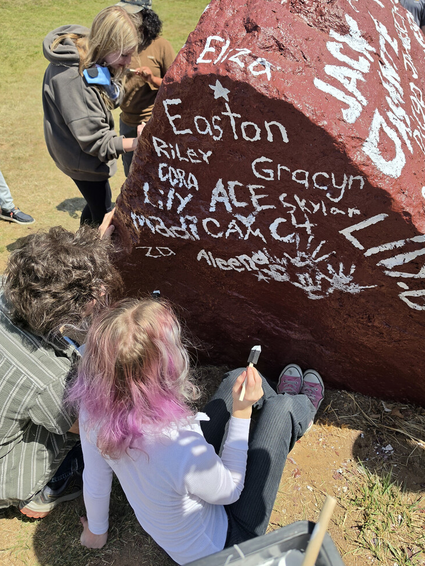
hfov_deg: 56.8
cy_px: 278
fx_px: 393
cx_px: 219
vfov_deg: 71.6
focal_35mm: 24
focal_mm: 6.5
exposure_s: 1/7939
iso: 64
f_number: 1.4
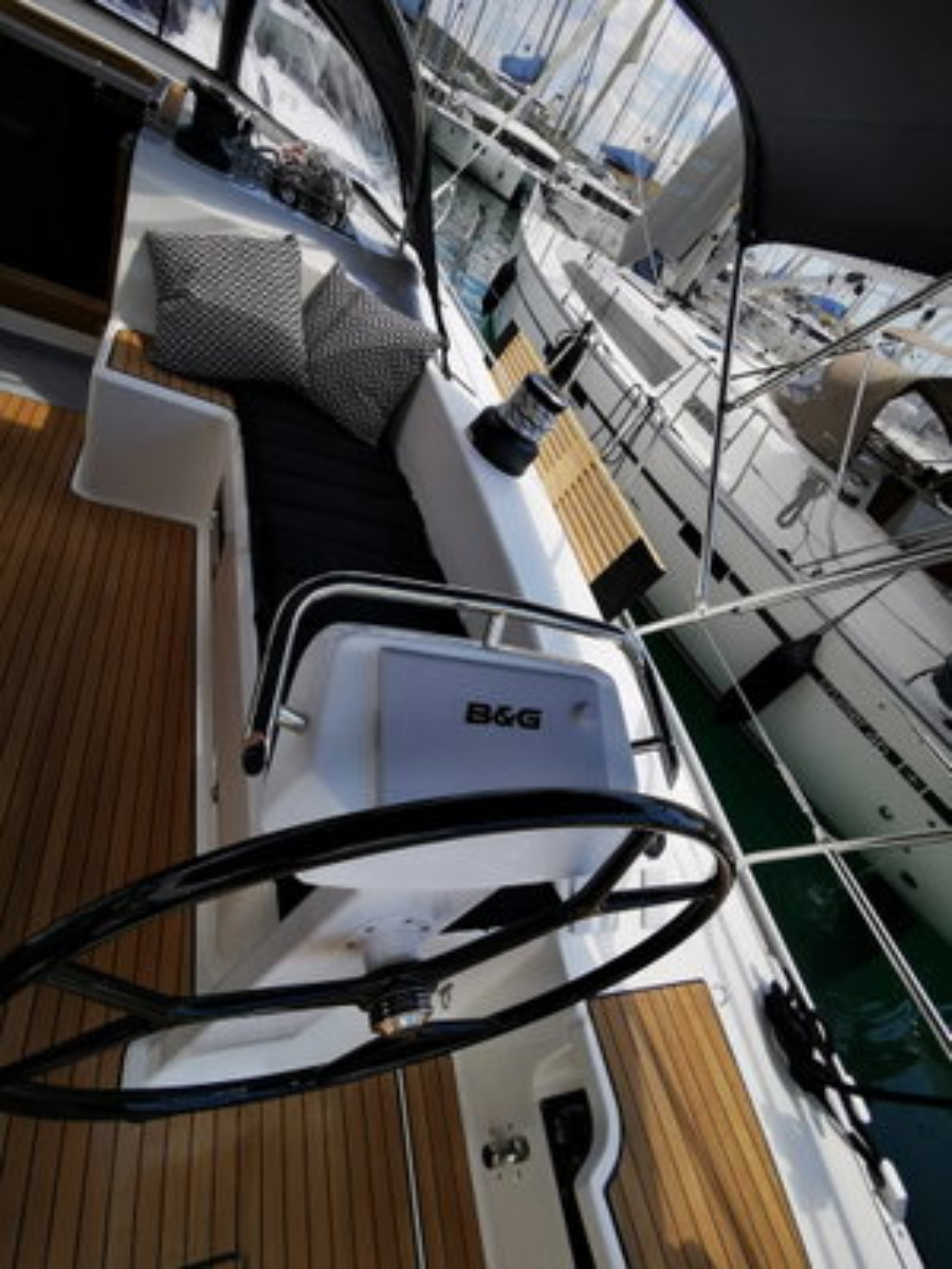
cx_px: 476
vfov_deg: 91.0
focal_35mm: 17
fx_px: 623
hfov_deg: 74.7
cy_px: 634
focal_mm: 2.26
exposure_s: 1/912
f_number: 2.2
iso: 50
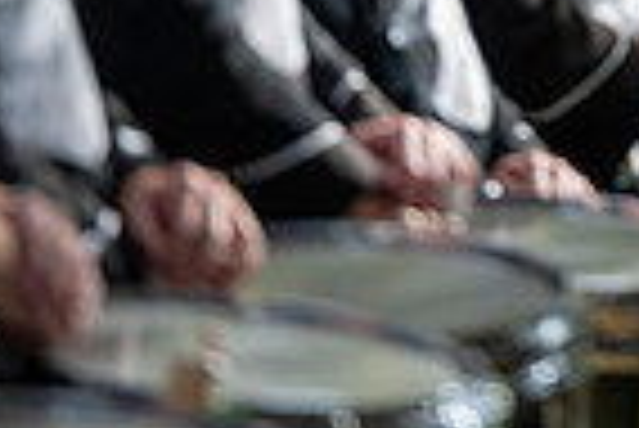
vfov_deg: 1.7
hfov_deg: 2.6
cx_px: 990
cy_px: -428
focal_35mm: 795
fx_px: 14125
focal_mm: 195
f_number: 2.8
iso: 64
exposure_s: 1/500
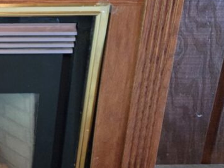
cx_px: -69
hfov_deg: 24.5
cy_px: 52
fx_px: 446
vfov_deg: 21.2
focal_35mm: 69
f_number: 1.8
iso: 2500
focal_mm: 5.4
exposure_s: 1/120
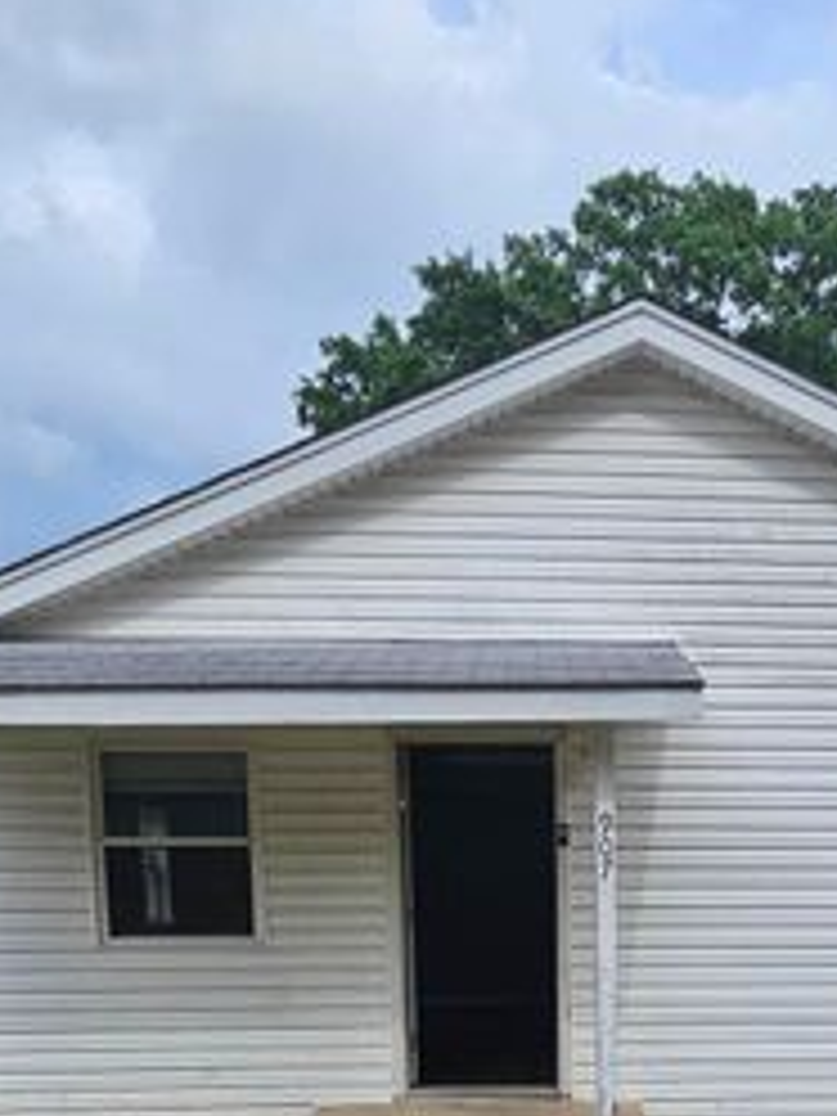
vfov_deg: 46.5
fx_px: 1128
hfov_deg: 39.3
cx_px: 652
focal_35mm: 35
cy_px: 1042
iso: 50
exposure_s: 1/2283
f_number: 2.2
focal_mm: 2.2
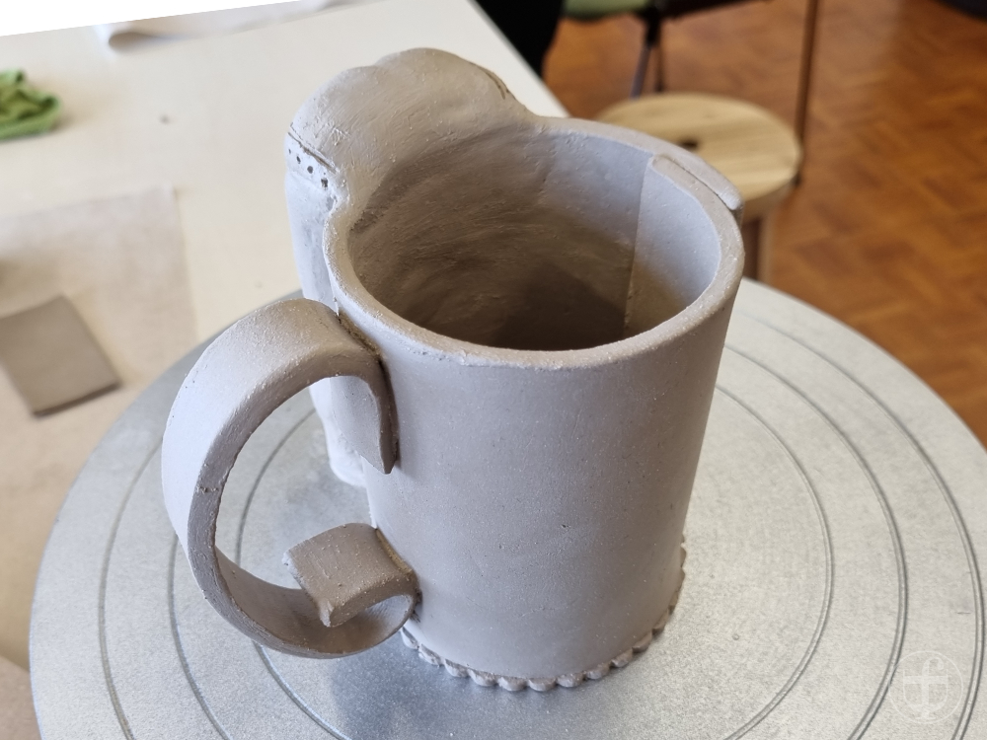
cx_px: 494
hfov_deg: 67.3
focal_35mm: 26
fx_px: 741
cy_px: 370
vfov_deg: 53.1
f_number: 1.8
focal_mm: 5.4
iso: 80
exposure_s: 1/100
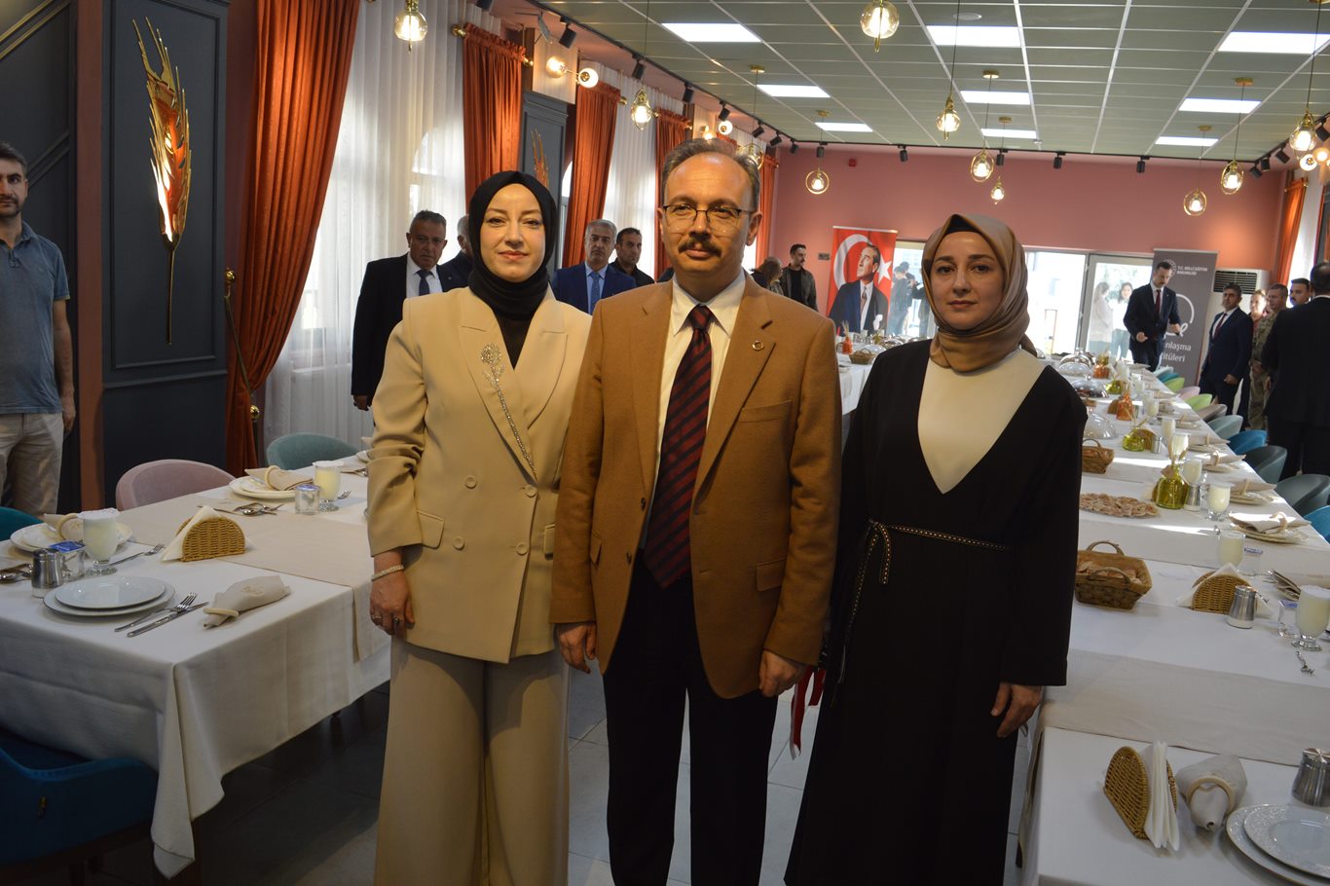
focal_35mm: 27
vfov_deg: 47.9
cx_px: 665
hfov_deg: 67.4
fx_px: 997
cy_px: 443
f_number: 5
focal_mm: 18
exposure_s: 1/100
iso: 400
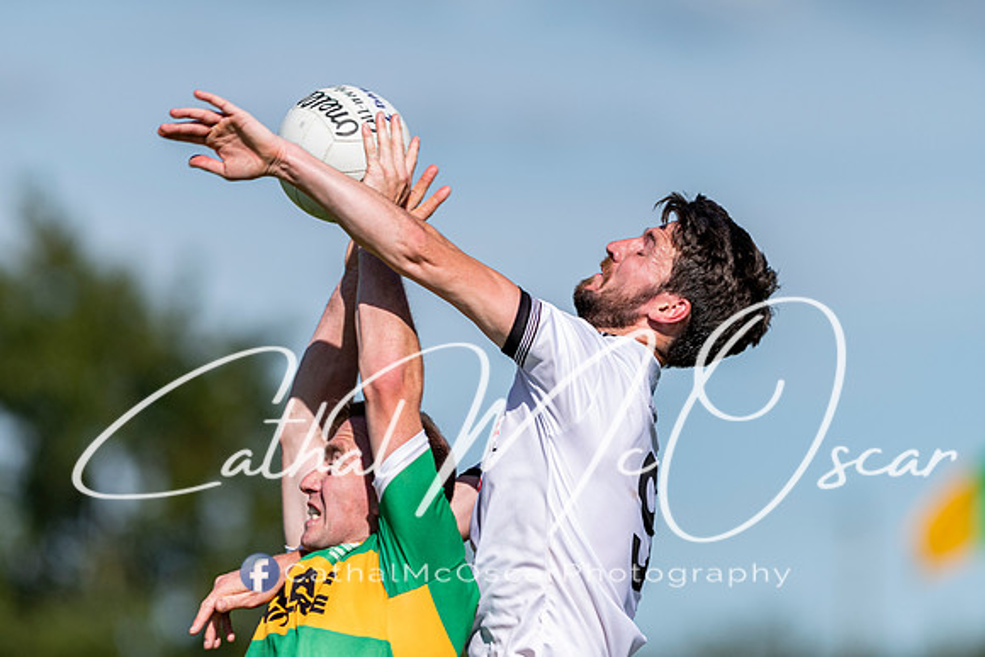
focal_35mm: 450
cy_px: 328
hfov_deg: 4.6
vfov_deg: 3.1
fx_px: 12315
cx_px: 492
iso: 100
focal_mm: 300
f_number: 2.8
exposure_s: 1/2500
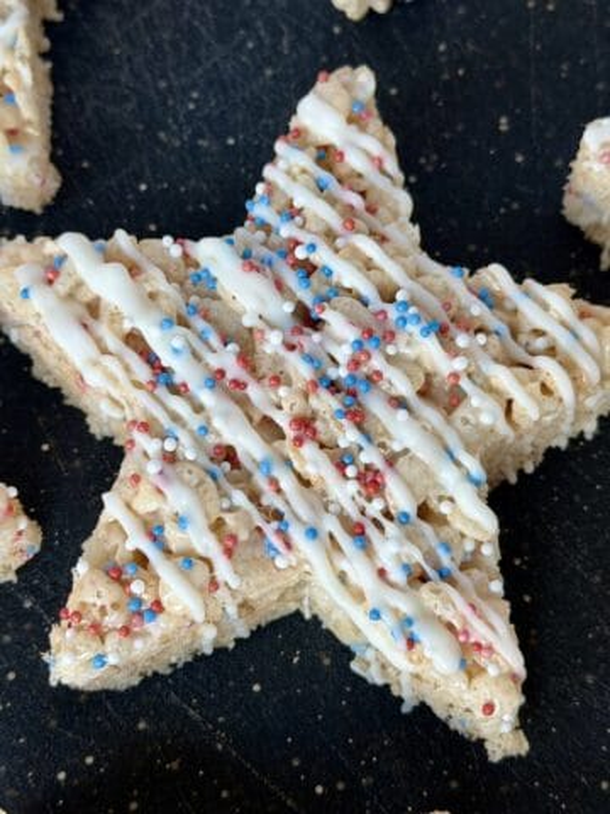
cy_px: 407
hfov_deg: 30.3
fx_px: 1128
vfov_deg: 39.7
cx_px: 305
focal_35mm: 48
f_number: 1.78
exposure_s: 1/121
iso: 64
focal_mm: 6.76
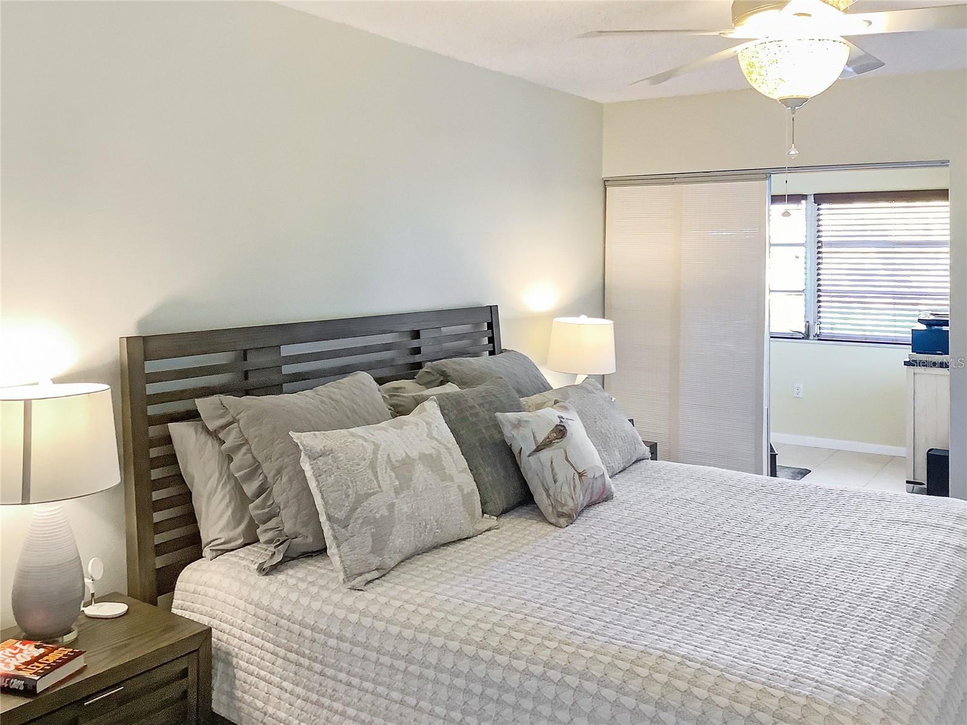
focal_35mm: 31
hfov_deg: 58.4
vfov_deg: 45.4
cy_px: 362
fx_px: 866
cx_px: 484
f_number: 2.4
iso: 160
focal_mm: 3.3
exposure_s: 1/60
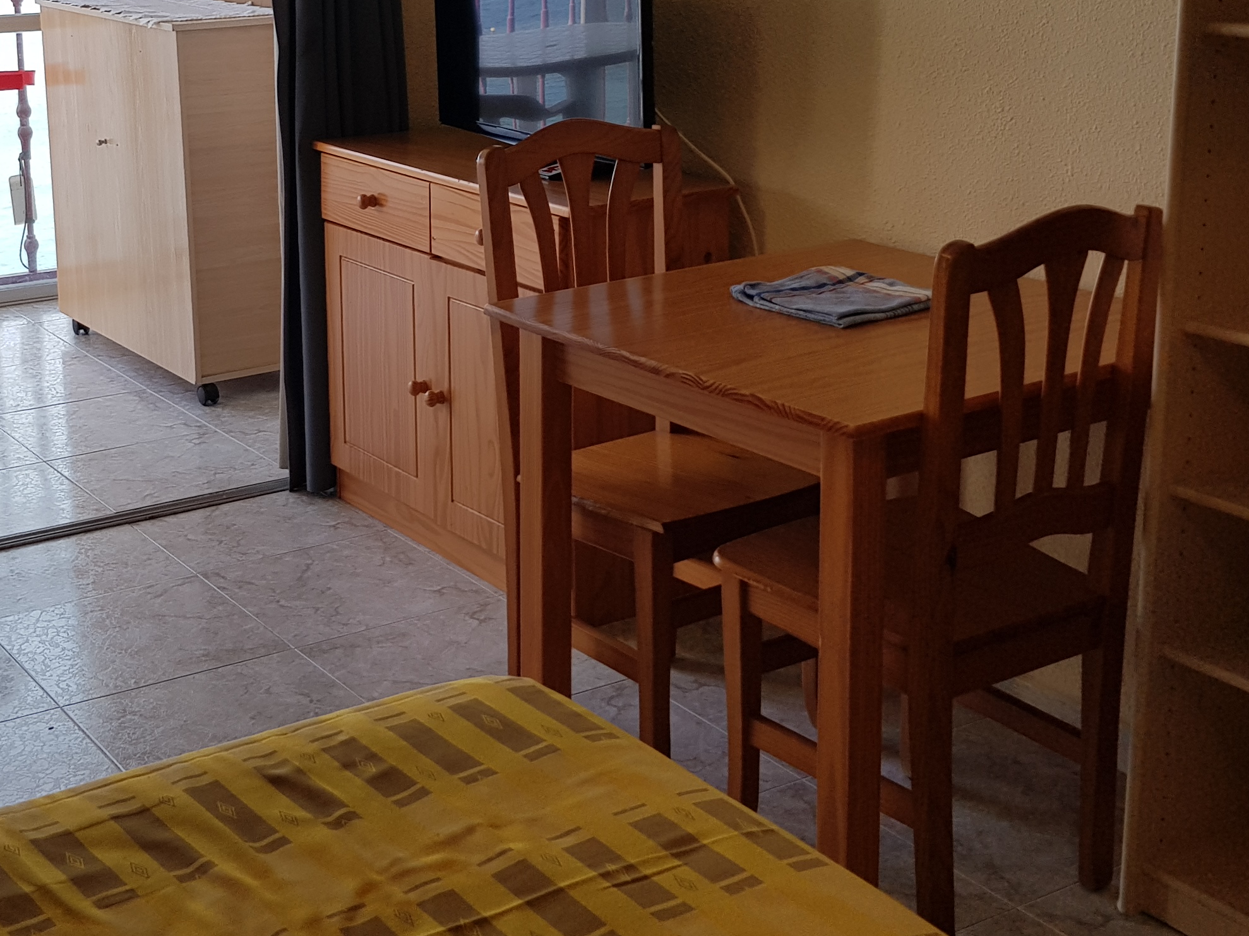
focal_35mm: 53
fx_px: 1912
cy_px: 249
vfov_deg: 27.2
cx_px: 490
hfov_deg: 36.0
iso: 40
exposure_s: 1/300
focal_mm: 4.2
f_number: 1.7
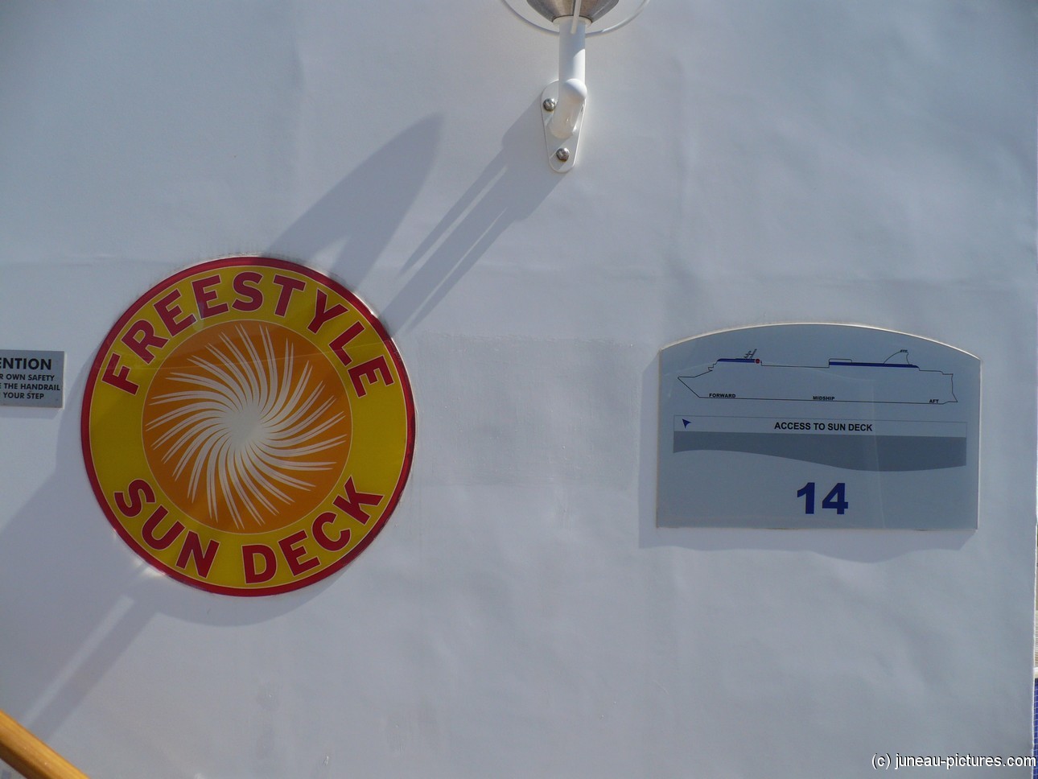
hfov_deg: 50.1
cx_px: 519
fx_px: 1110
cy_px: 390
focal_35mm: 37
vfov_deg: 38.7
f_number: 8
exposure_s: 1/320
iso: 100
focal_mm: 6.1
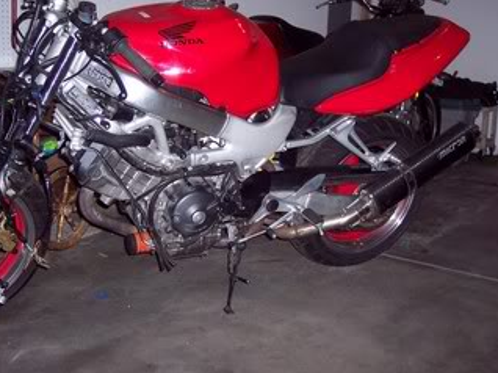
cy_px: 164
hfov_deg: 42.0
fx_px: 647
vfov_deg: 32.1
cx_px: 220
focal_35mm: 45
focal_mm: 8
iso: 100
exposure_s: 1/60
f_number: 2.8
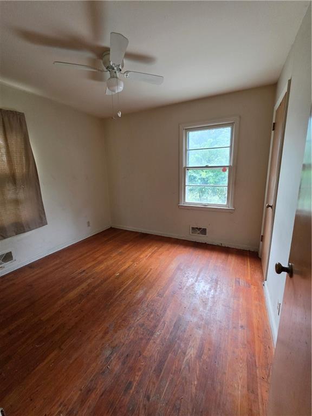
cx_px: 156
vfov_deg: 106.2
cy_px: 208
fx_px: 156
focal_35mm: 13
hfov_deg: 89.9
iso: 250
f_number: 1.9
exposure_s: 1/120
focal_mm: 2.2
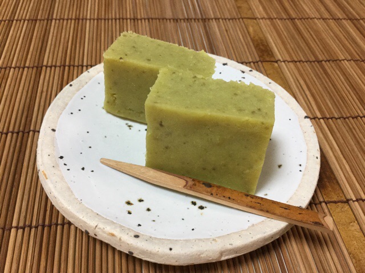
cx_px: 182
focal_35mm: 31
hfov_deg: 58.4
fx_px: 327
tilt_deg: -49.6
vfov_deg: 45.4
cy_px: 136
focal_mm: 3.3
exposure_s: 1/30
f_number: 2.4
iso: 100
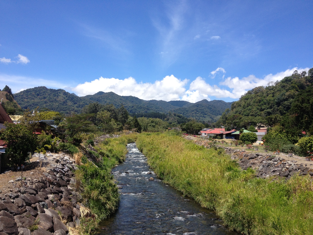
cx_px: 156
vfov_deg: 40.7
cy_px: 118
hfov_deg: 52.6
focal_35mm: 35
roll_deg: +0.1
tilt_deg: +1.4
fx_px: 316
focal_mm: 4.28
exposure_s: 1/1493
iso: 50
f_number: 2.4
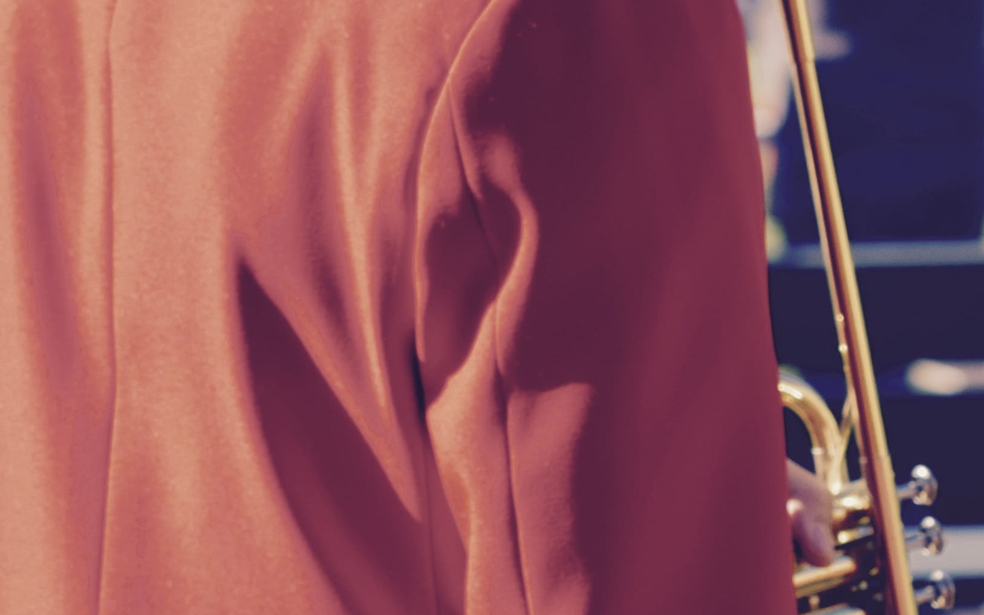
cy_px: -206
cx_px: 1350
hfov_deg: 3.6
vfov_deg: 2.3
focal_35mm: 575
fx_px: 15420
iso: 200
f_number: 9
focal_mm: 102
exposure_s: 1/320
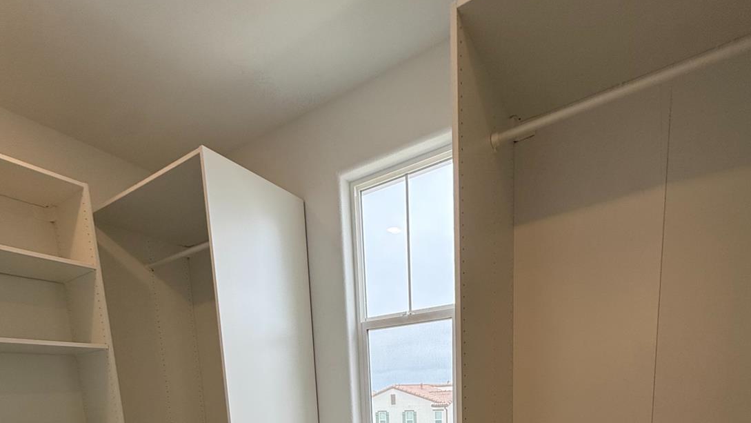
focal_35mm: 21
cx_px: 377
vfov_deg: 42.2
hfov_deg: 83.8
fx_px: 418
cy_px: 466
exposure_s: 1/224
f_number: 2.2
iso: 64
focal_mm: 2.22
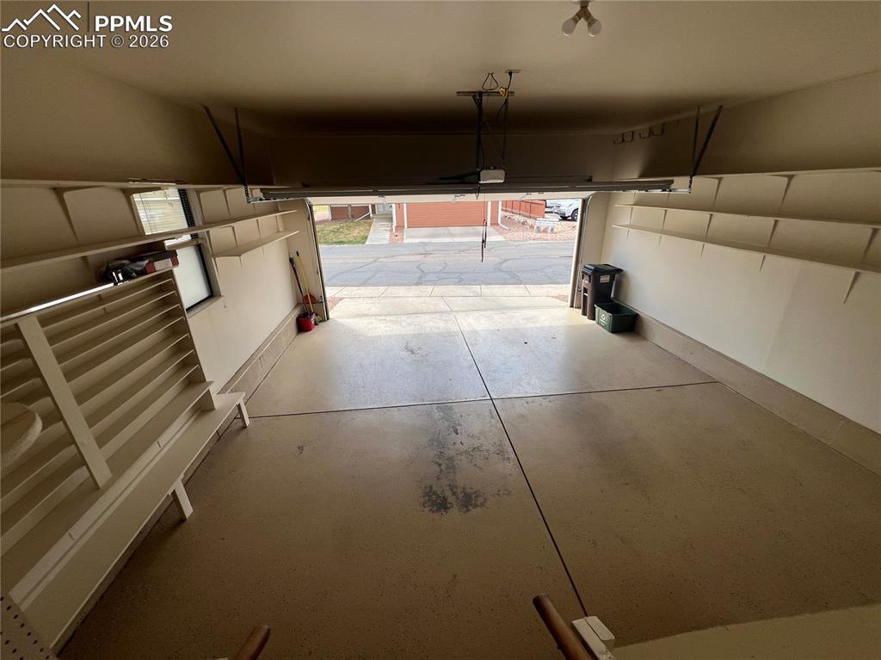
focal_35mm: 13
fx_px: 331
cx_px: 440
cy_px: 330
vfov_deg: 89.9
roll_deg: +1.4
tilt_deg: -22.1
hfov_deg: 106.2
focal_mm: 1.57
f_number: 1.8
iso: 32
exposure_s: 1/567
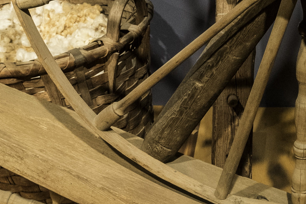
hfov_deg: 20.8
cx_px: 295
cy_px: -1
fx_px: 808
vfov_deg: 14.2
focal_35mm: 95
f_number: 7.1
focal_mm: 24
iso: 3200
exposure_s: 1/20
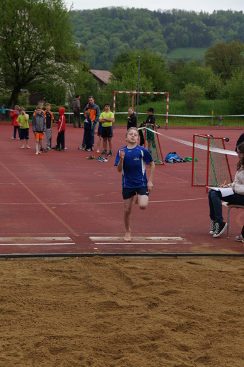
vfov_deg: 22.6
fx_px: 917
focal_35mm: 90
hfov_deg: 15.2
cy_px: 184
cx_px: 122
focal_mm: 60
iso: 400
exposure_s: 1/400
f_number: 7.1
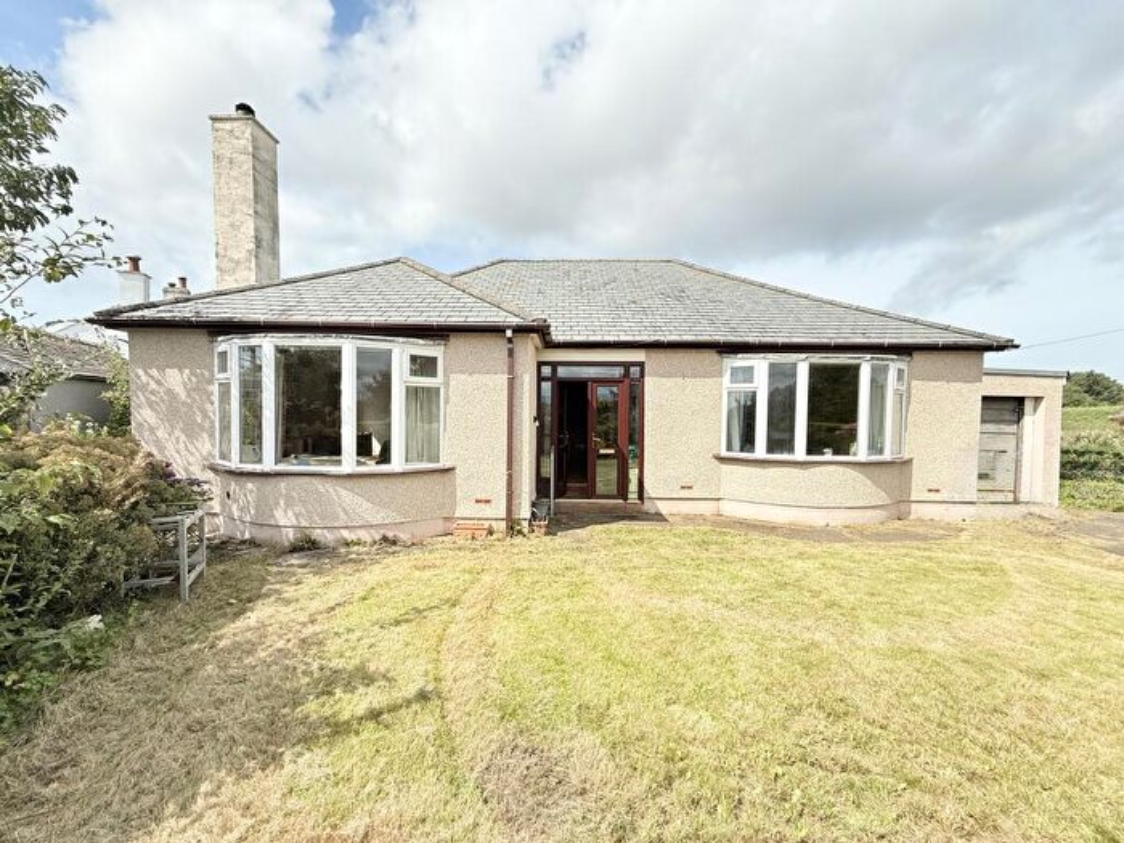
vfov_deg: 85.7
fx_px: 455
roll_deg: +0.0
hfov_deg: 102.1
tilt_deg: -1.5
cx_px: 562
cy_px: 422
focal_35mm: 14
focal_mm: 2.22
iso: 64
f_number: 2.2
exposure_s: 1/1656
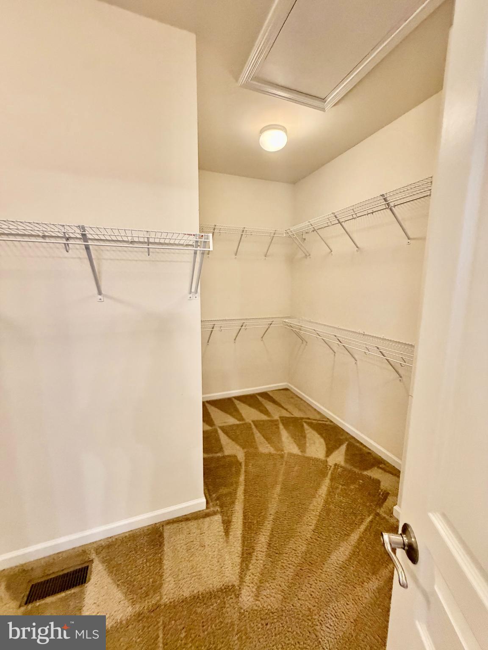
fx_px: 263
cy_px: 325
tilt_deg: -7.0
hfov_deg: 85.7
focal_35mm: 14
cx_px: 244
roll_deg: -0.9
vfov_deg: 102.1
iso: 400
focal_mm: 2.22
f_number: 2.2
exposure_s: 1/60
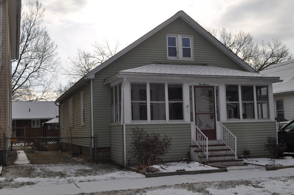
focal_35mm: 44
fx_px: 355
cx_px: 147
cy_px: 98
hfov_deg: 45.0
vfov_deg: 30.8
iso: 200
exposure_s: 1/200
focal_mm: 29
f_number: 18
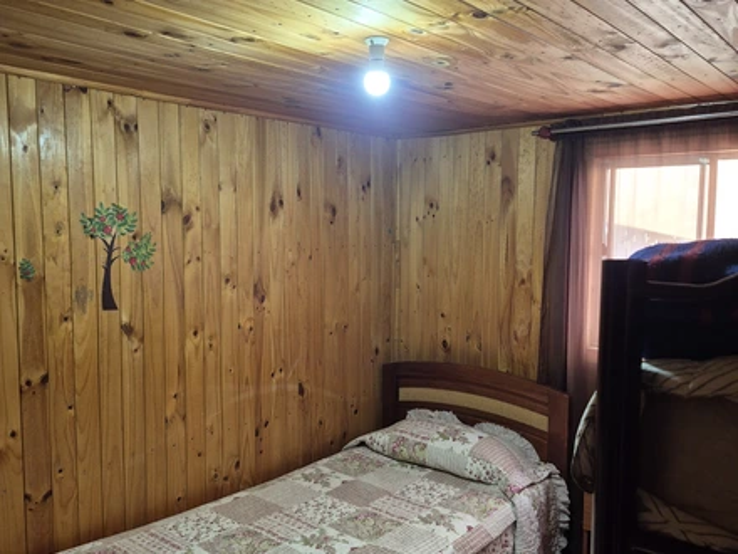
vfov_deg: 58.9
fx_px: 490
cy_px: 277
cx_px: 369
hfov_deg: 73.9
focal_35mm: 23
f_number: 1.8
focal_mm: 5.4
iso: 400
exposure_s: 1/100
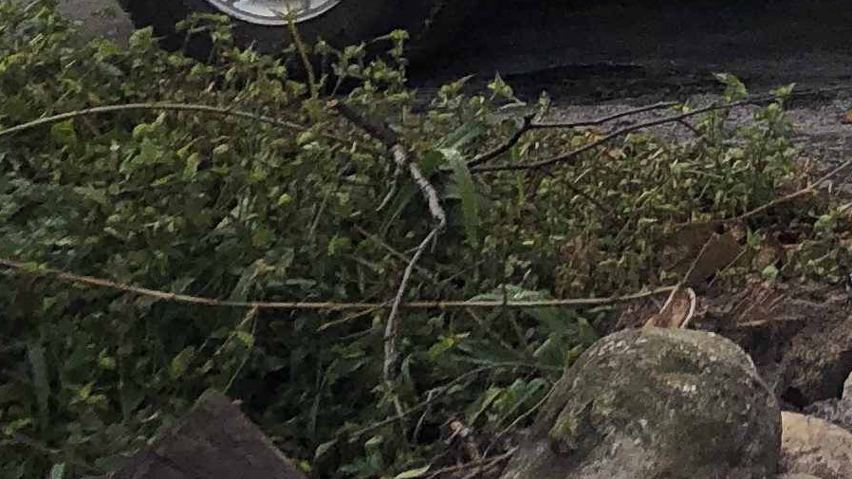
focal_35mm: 137
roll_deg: +1.1
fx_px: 3095
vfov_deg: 8.4
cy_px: -491
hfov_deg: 13.1
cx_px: 1815
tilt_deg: -1.5
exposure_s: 1/960
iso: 20
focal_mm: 3.99
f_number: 1.8
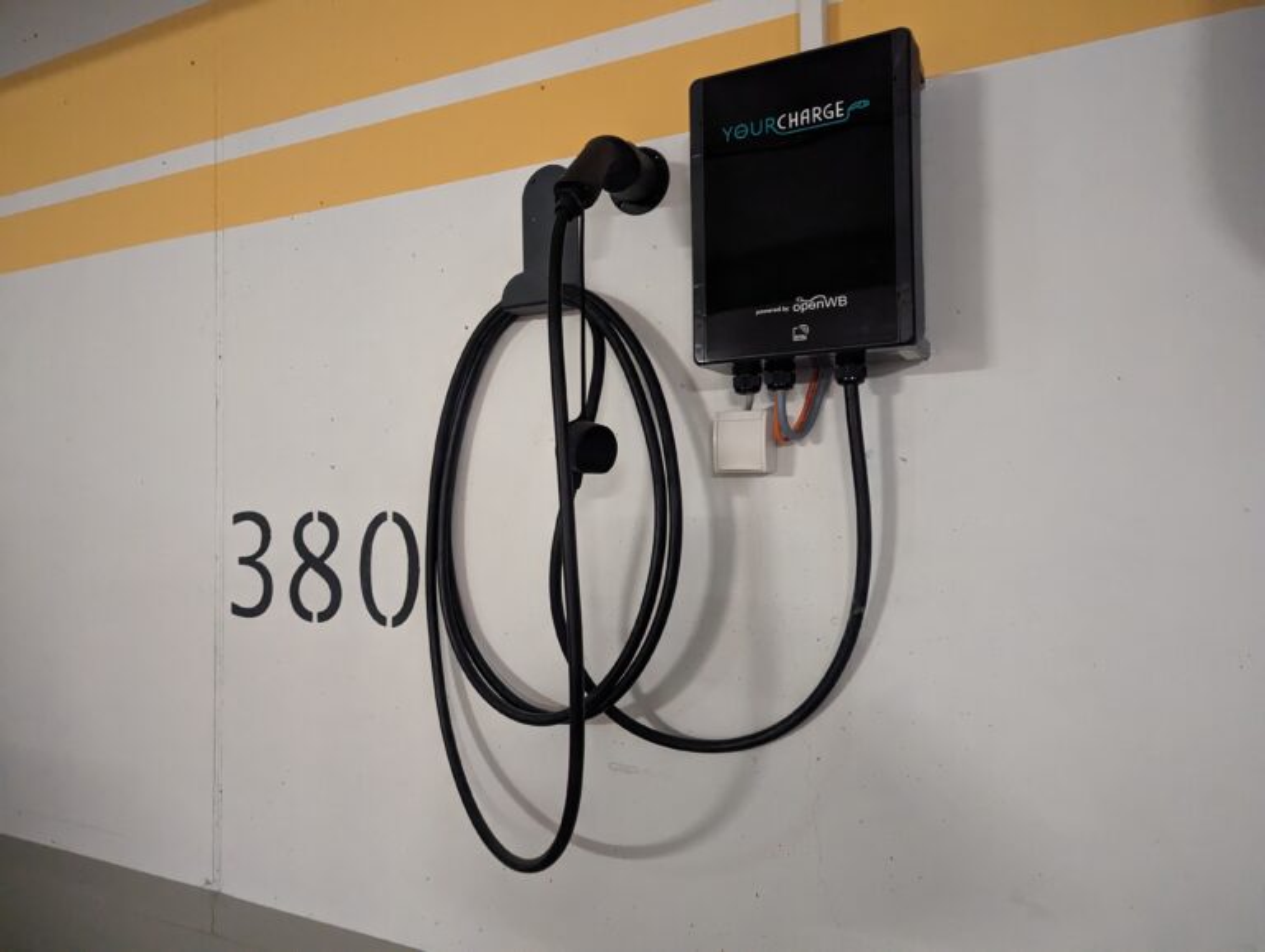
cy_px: 476
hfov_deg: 71.5
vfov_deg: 56.9
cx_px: 632
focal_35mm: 24
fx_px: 878
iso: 4647
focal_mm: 6.81
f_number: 1.85
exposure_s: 1/25.8
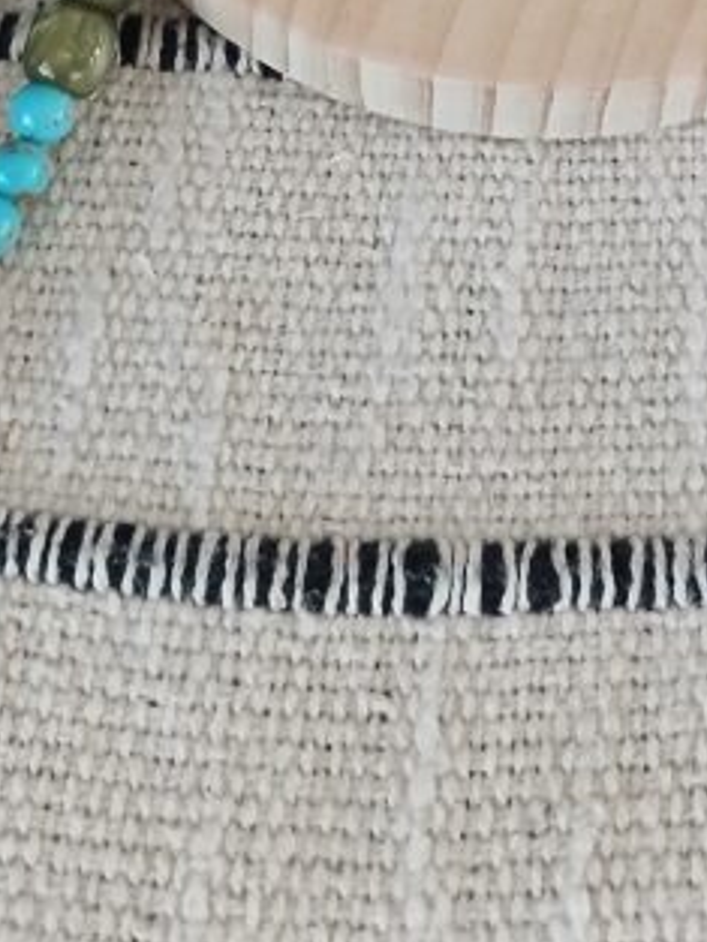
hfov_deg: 21.3
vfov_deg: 26.2
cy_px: -63
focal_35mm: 69
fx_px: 1878
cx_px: 406
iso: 500
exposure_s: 1/25
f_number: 1.8
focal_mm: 3.98
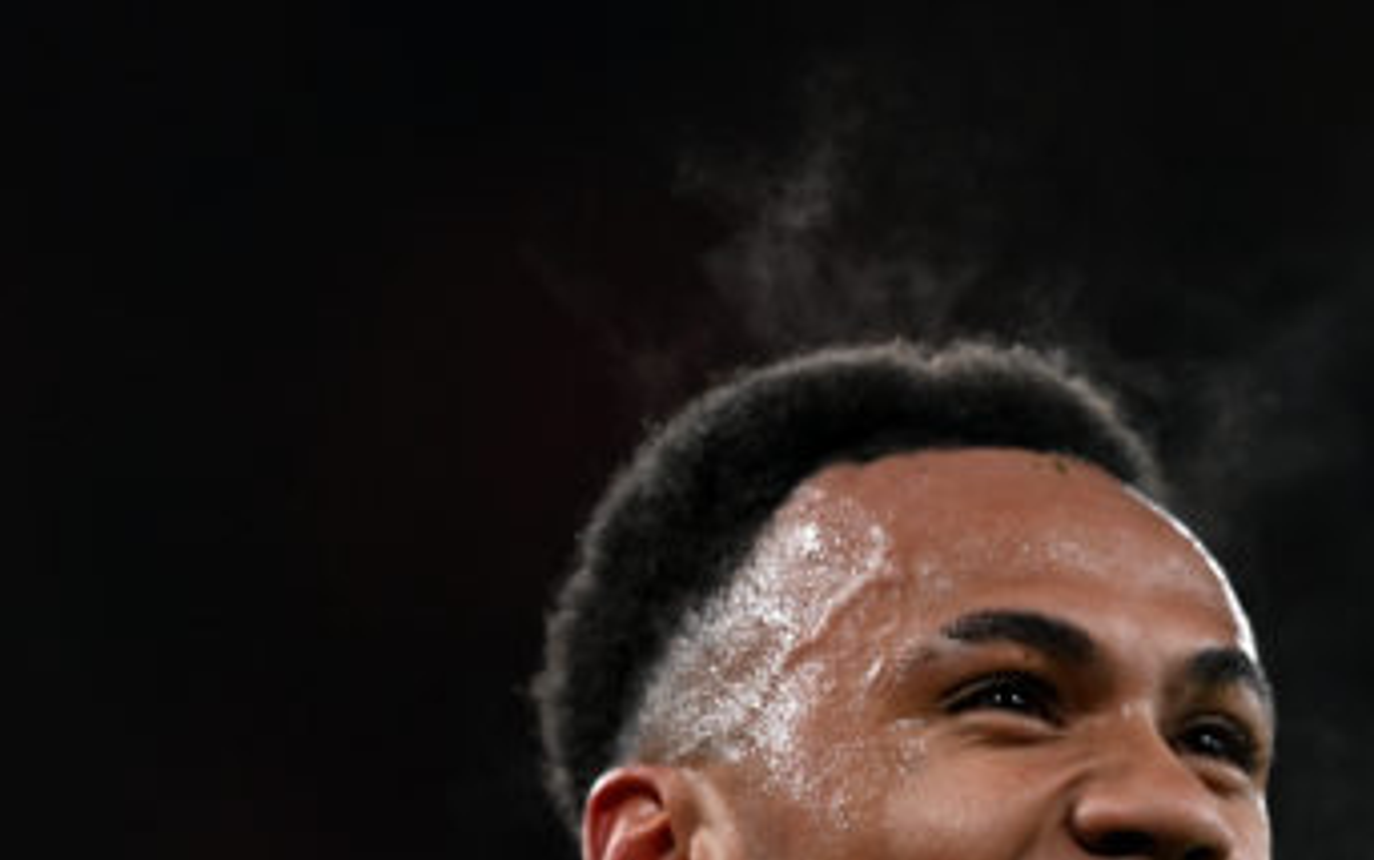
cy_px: 904
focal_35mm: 895
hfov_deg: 2.3
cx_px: 988
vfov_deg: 1.5
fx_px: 33525
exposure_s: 1/1600
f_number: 3.2
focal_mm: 400
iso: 2500
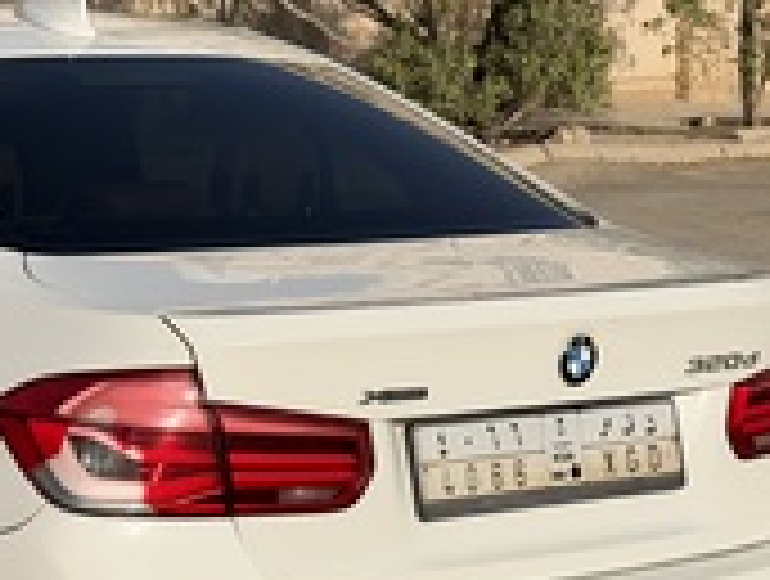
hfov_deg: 15.1
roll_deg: +0.5
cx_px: -7
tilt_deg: -8.9
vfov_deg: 11.6
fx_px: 2853
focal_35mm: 128
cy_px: 366
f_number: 1.78
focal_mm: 6.76
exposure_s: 1/7874
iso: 64
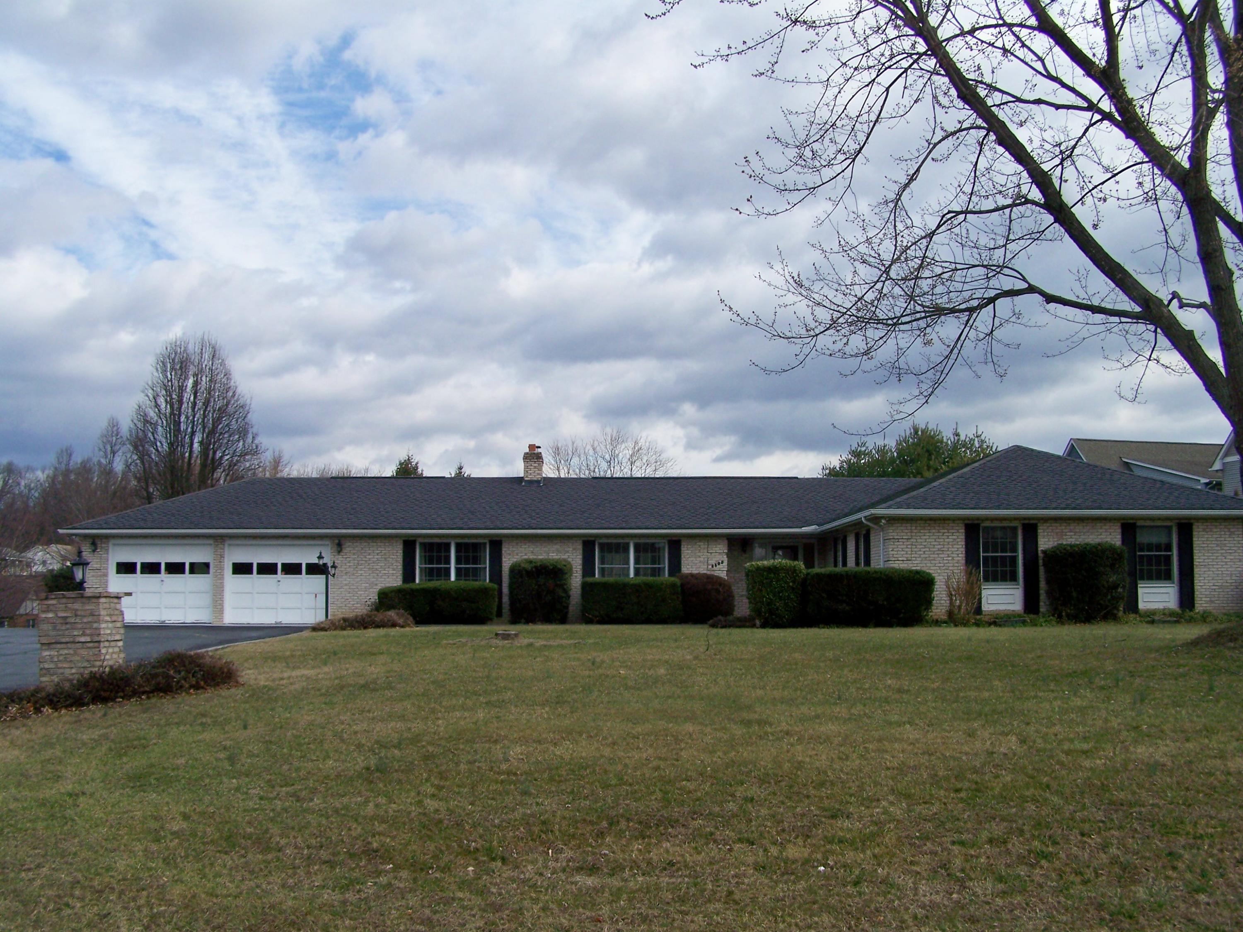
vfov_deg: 37.7
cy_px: 466
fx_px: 1365
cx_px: 622
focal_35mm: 38
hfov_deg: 49.0
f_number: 4
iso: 64
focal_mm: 6.3
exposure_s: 1/500
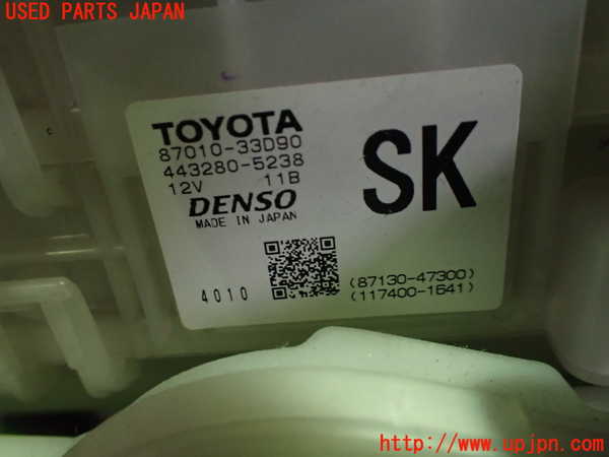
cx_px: 304
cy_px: 228
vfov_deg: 46.8
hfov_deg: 60.0
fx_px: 528
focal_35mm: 30
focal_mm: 5.4
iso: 800
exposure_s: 1/125
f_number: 2.3
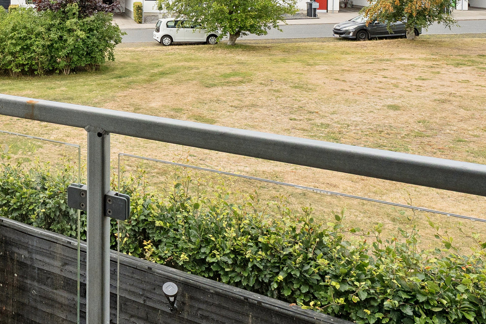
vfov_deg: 28.1
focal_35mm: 44
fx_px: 594
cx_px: -5
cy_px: -24
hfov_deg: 39.1
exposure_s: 1/160
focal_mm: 17
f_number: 11
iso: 640
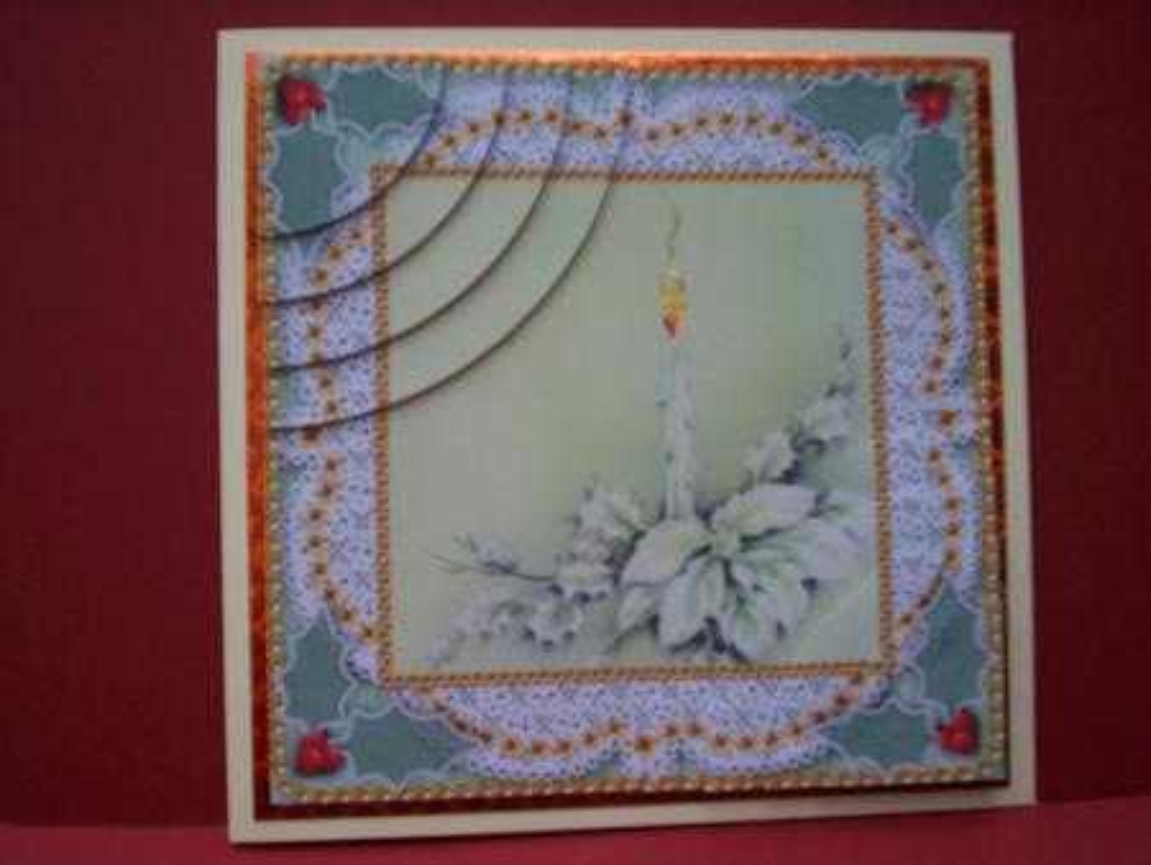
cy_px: 432
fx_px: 1198
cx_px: 576
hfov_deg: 51.3
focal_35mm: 36
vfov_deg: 39.7
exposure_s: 1/457
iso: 100
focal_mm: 5.9
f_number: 4.5
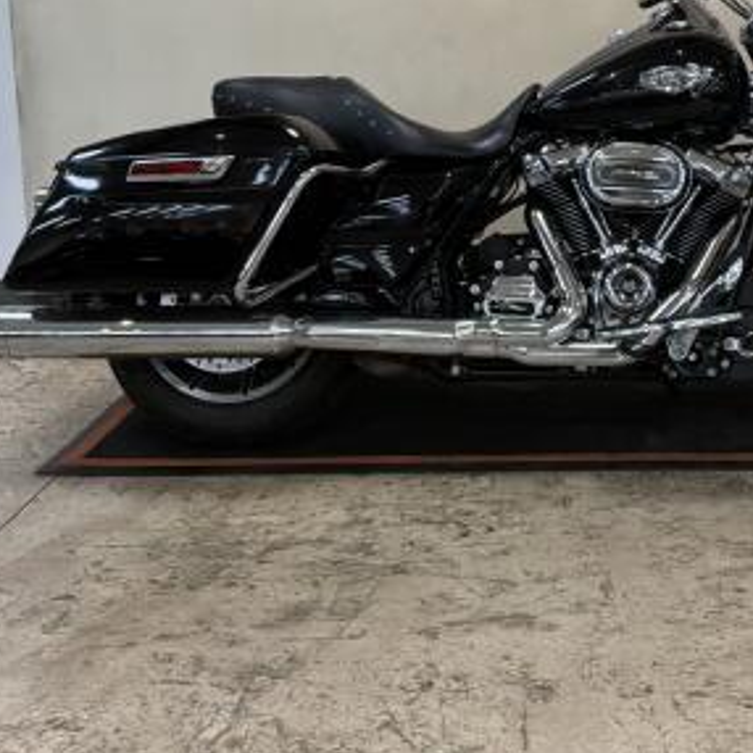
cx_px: 550
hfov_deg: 32.3
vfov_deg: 31.9
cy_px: 145
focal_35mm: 52
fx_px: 1280
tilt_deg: -7.8
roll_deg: +0.6
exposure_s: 1/60
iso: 100
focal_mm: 3
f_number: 1.8
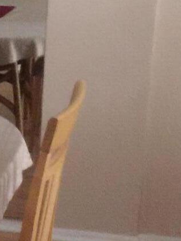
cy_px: 160
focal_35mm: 138
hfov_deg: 10.0
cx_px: -181
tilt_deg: -17.5
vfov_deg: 14.3
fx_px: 962
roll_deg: -0.9
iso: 100
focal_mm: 4.15
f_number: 2.2
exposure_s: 1/4
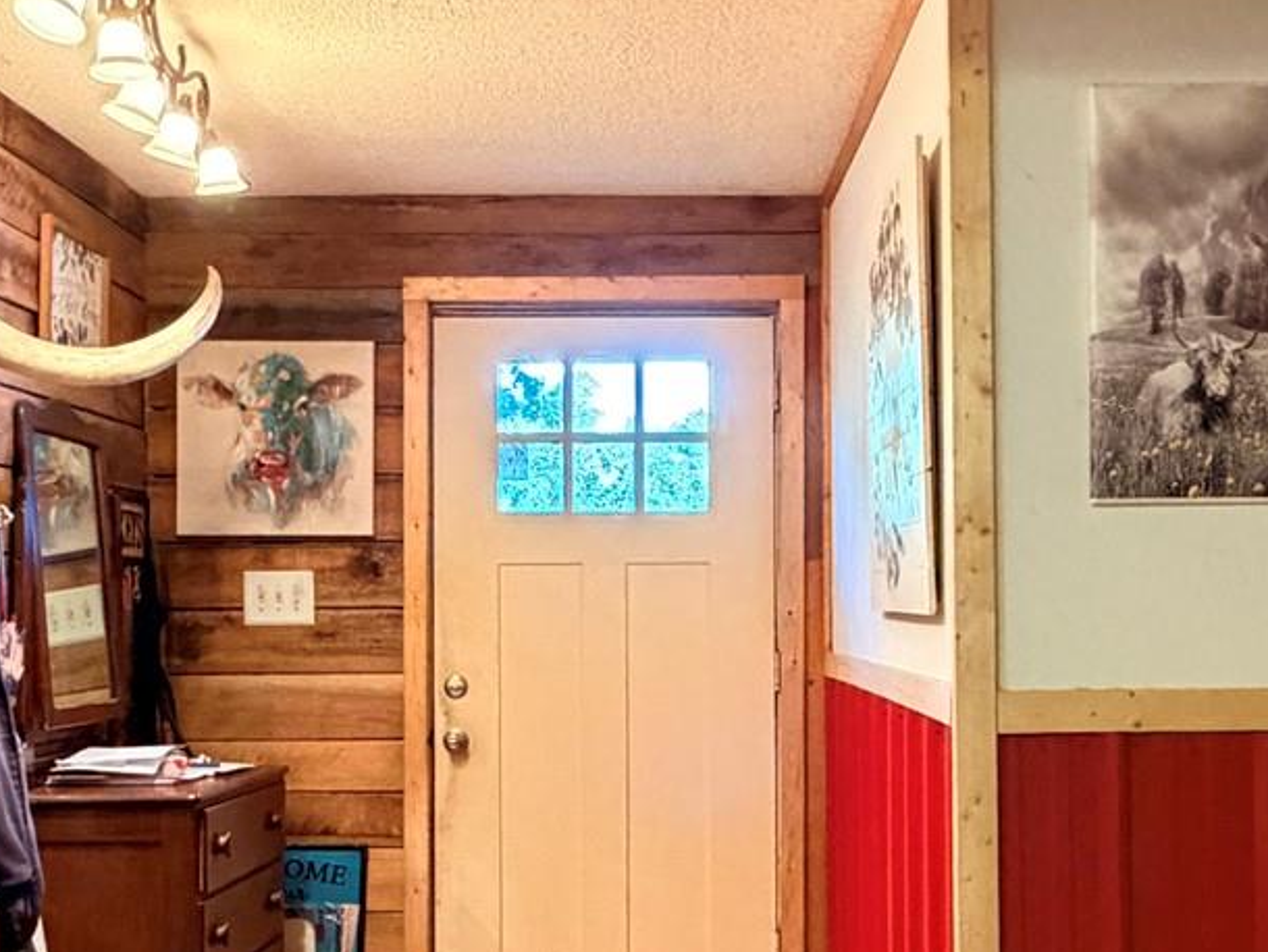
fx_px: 1722
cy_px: 615
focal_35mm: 47
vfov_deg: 30.7
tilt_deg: -0.2
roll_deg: +1.6
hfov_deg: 40.4
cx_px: 703
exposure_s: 1/60
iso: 1000
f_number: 2.2
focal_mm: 2.22
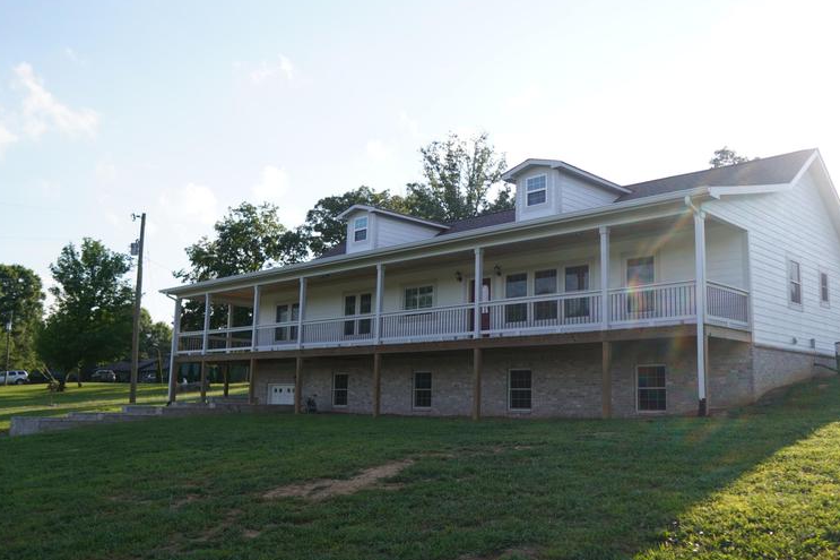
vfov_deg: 42.3
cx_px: 512
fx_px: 723
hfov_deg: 59.7
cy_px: 278
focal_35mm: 31
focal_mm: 16
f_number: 1.4
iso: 100
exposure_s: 1/4000
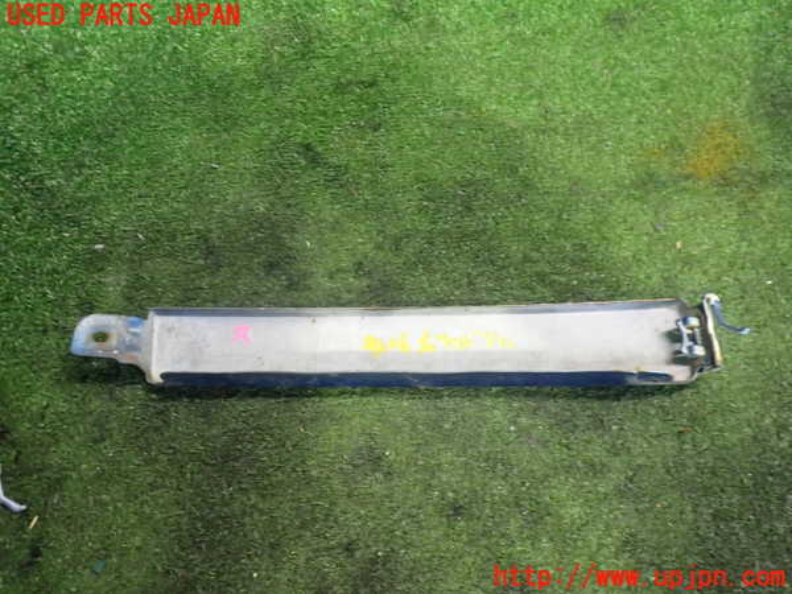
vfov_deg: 46.8
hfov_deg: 60.0
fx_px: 686
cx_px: 396
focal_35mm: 30
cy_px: 297
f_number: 2.3
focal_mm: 5.4
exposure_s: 1/30
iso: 500
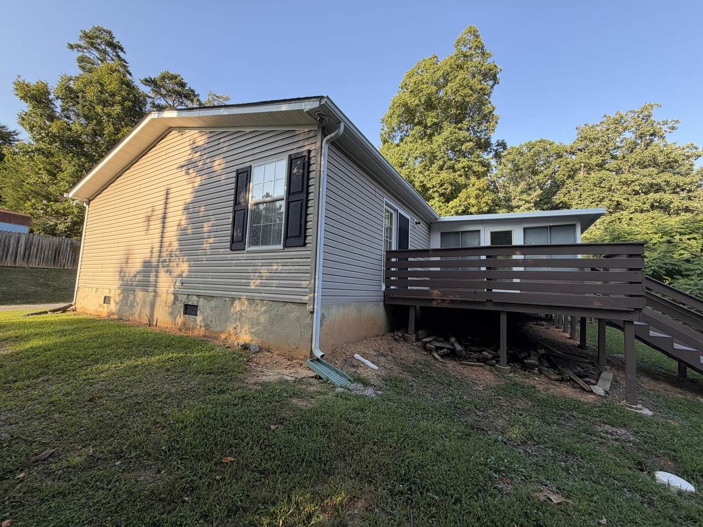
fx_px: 284
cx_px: 352
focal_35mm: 14
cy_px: 264
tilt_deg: +3.9
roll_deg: -2.7
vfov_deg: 85.7
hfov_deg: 102.1
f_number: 2.2
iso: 50
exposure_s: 1/270
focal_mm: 2.22
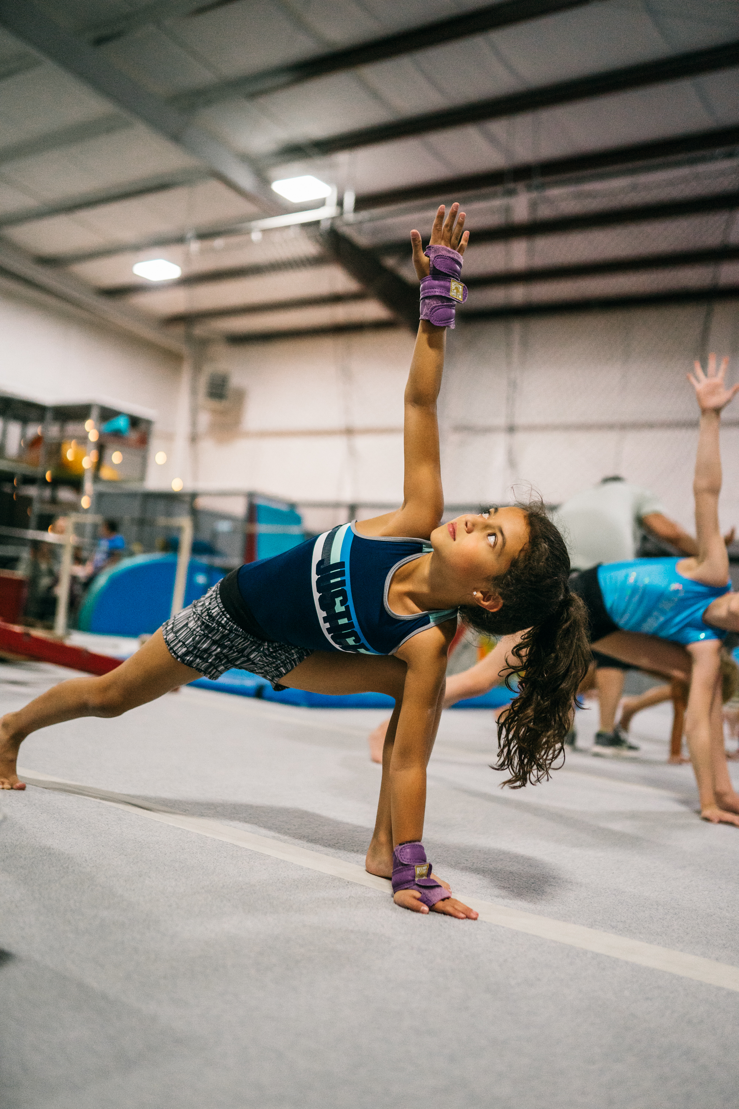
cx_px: 370
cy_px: 554
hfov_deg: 37.9
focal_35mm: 35
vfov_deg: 54.4
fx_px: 1078
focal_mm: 35
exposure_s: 1/1000
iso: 2500
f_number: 1.4
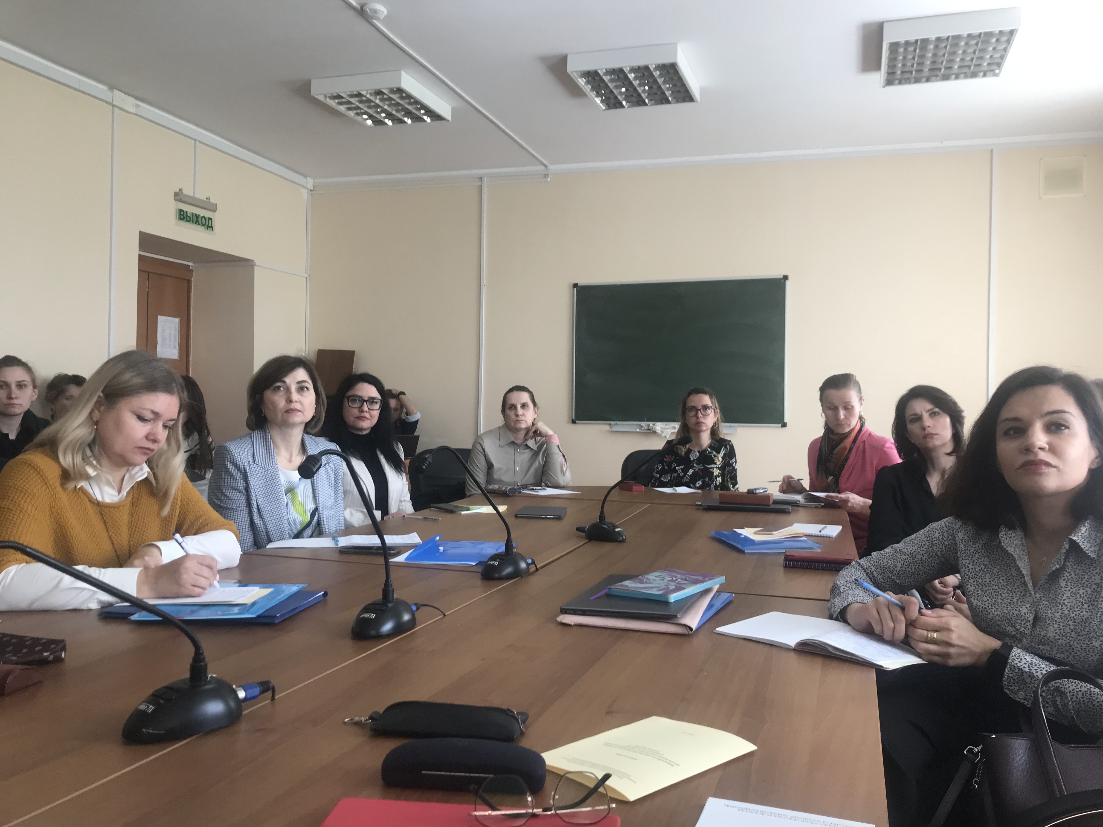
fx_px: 892
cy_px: 414
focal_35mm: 28
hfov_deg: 63.4
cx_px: 552
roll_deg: -0.8
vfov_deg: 49.7
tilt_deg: +1.6
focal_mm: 3.99
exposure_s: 1/100
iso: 40
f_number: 1.8
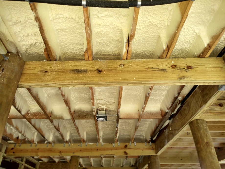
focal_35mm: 20
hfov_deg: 81.7
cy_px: 84
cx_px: 112
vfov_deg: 66.0
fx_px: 130
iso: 100
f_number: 2
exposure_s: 1/286
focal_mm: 3.54
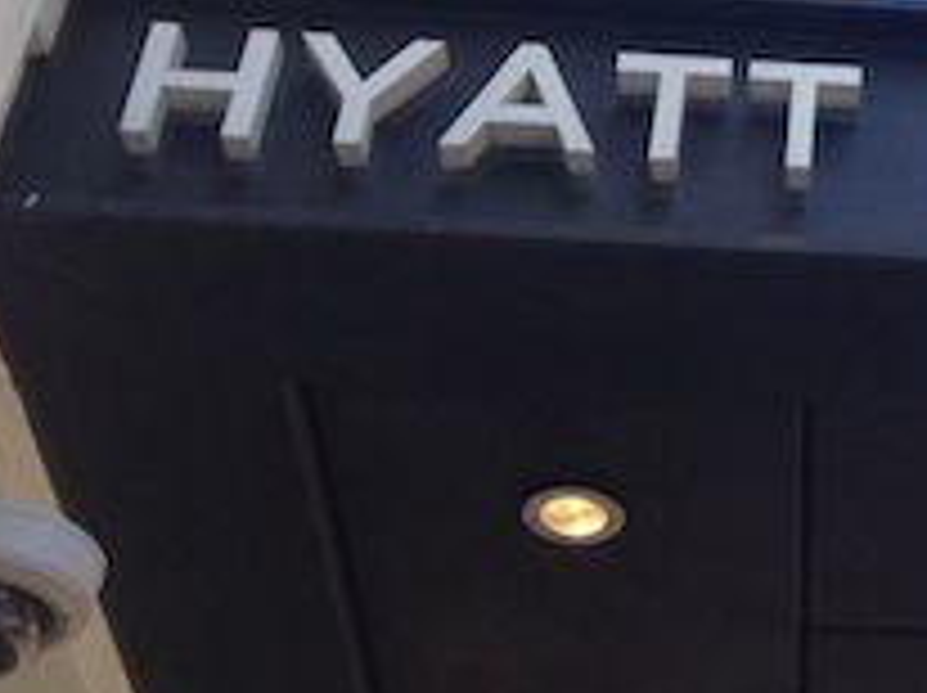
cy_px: 182
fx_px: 2488
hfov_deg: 19.1
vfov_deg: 15.8
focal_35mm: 93
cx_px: 1282
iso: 50
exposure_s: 1/319
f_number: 2.4
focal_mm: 4.12
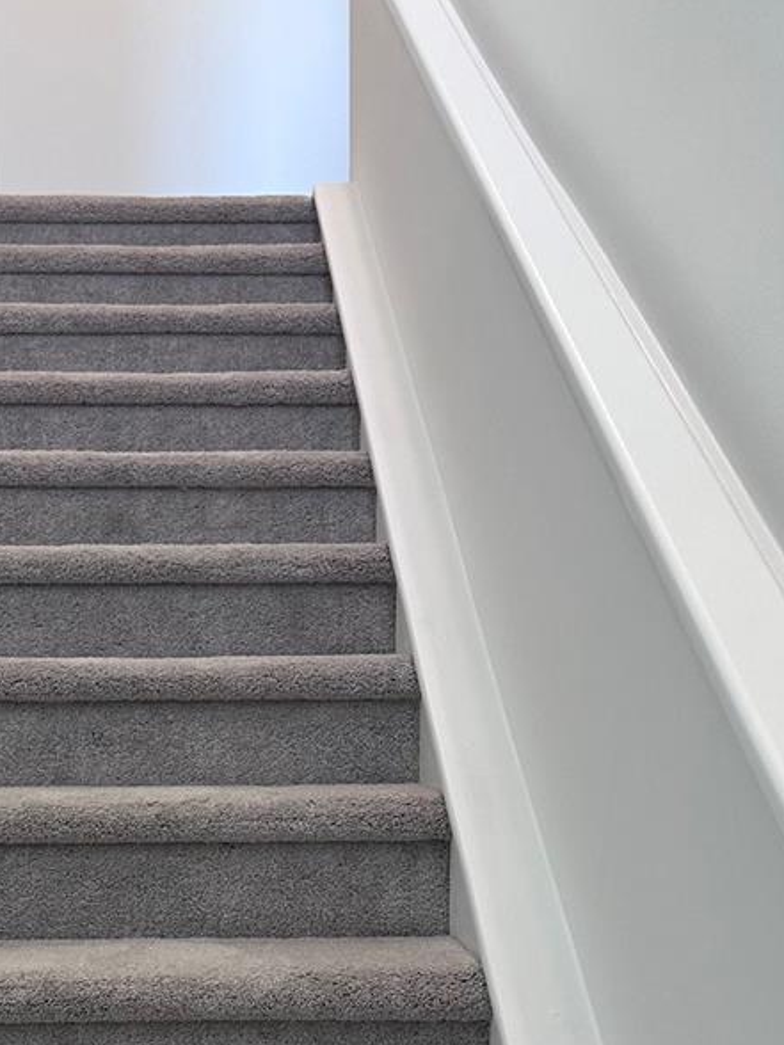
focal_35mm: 49
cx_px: 194
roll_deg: -0.6
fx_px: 1480
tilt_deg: -4.7
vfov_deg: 37.4
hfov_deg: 29.2
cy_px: 850
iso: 125
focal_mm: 6.86
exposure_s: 1/60
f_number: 1.78
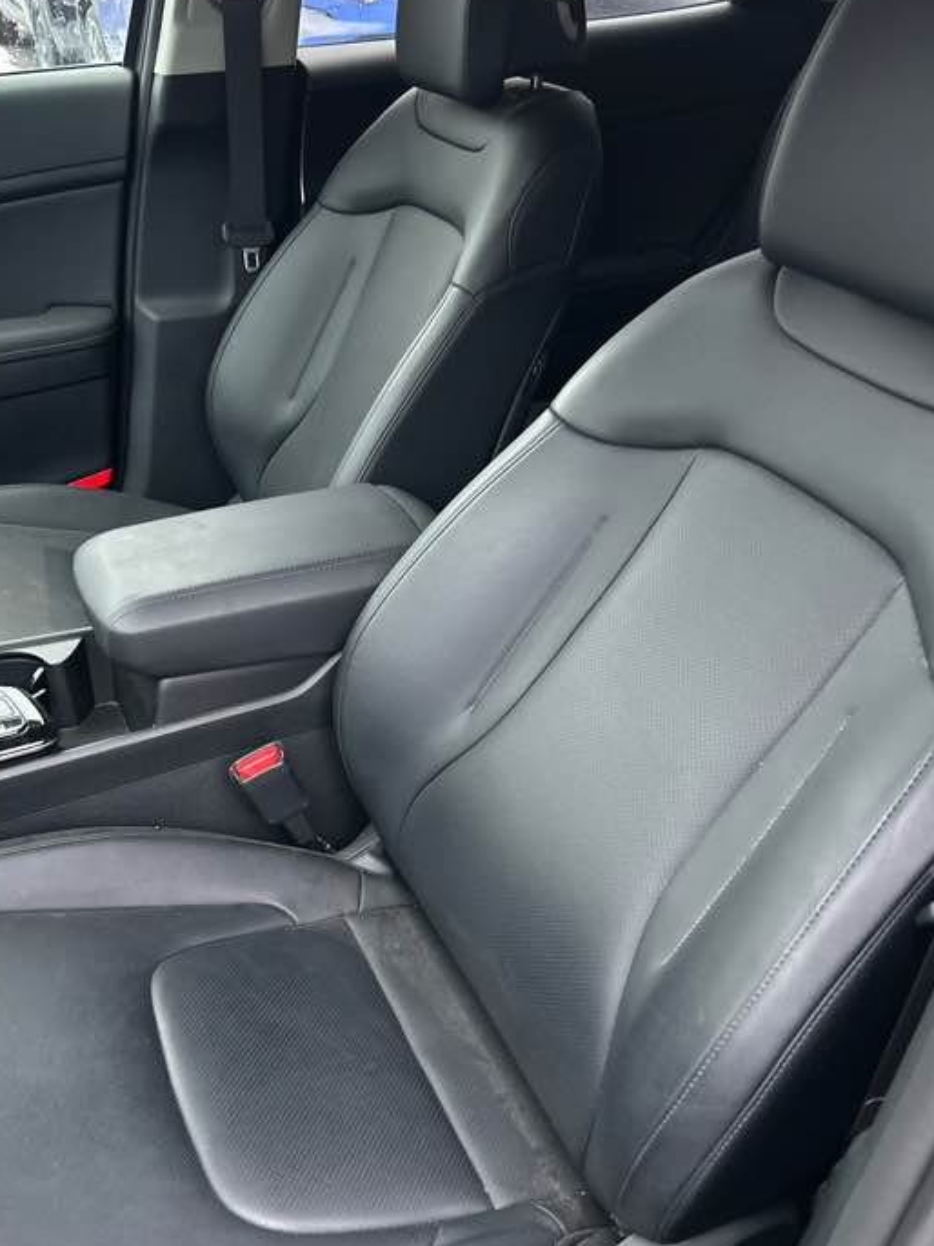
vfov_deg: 56.7
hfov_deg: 44.0
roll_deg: -1.8
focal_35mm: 32
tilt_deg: -34.9
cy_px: 683
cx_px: 408
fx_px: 1152
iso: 640
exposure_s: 1/34
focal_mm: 5.7
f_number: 1.5
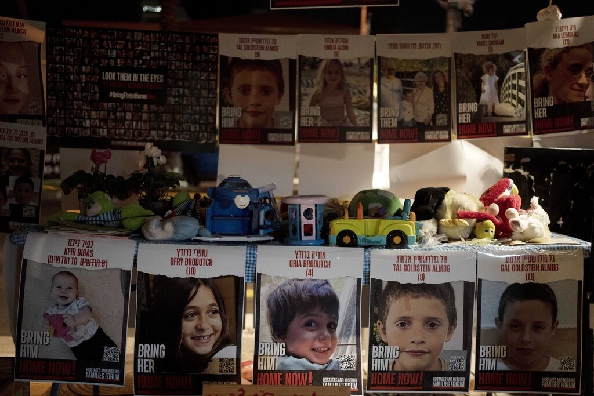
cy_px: 198
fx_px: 578
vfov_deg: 37.9
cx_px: 297
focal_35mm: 35
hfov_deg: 54.4
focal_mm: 35
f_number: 2
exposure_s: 1/250
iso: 3200
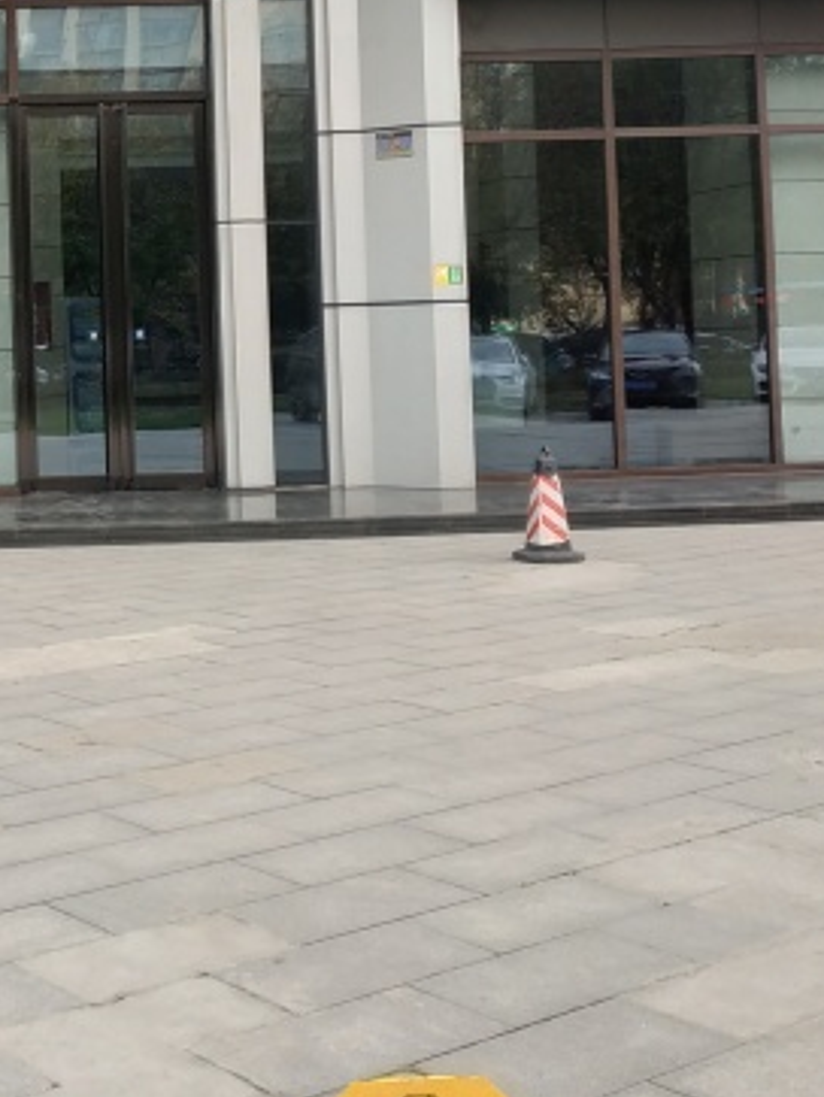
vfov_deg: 35.5
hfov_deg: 25.7
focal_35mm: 53
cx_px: -67
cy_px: 300
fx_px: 1680
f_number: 1.9
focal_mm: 3.94
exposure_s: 1/244
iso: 100
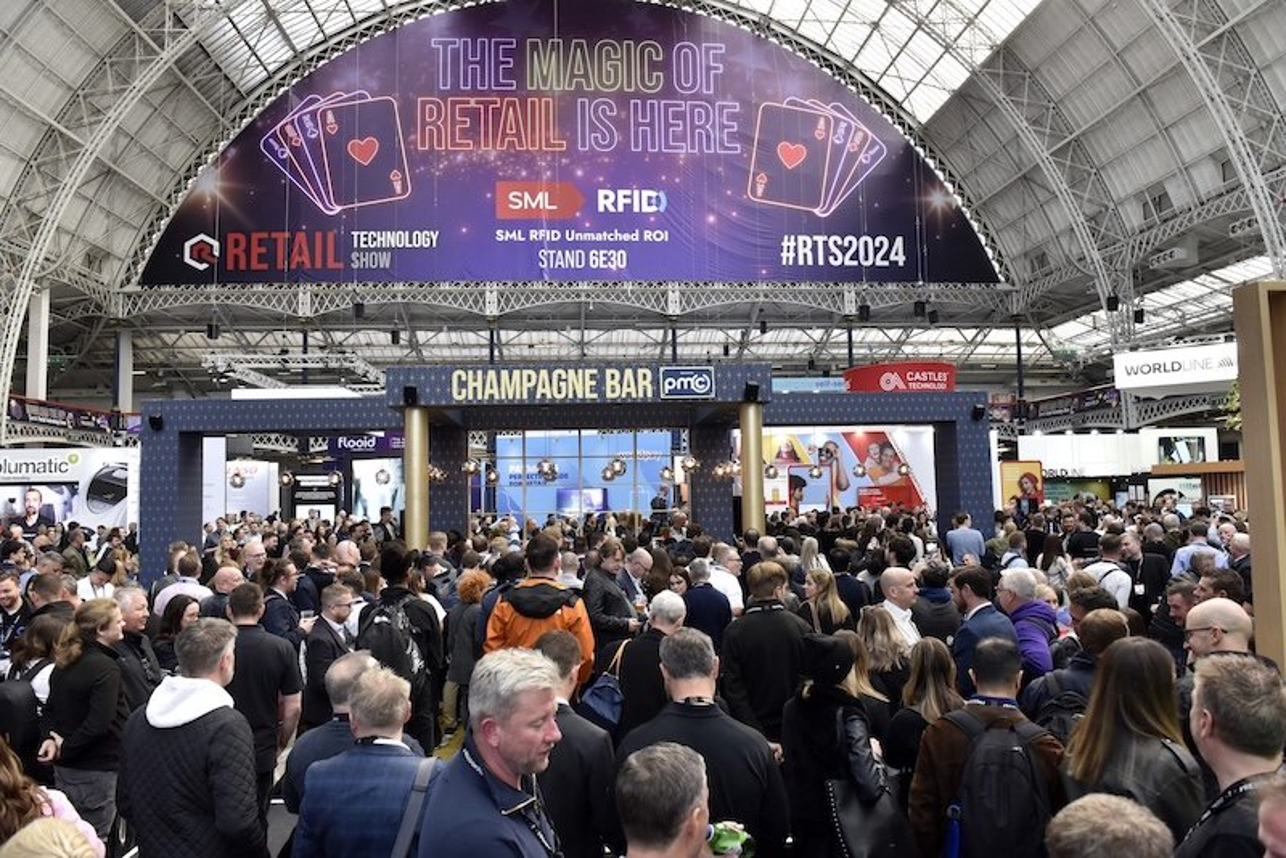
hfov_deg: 73.7
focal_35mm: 24
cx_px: 643
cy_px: 429
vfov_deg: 53.2
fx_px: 858
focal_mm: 24
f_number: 4.5
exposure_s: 1/125
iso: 1600
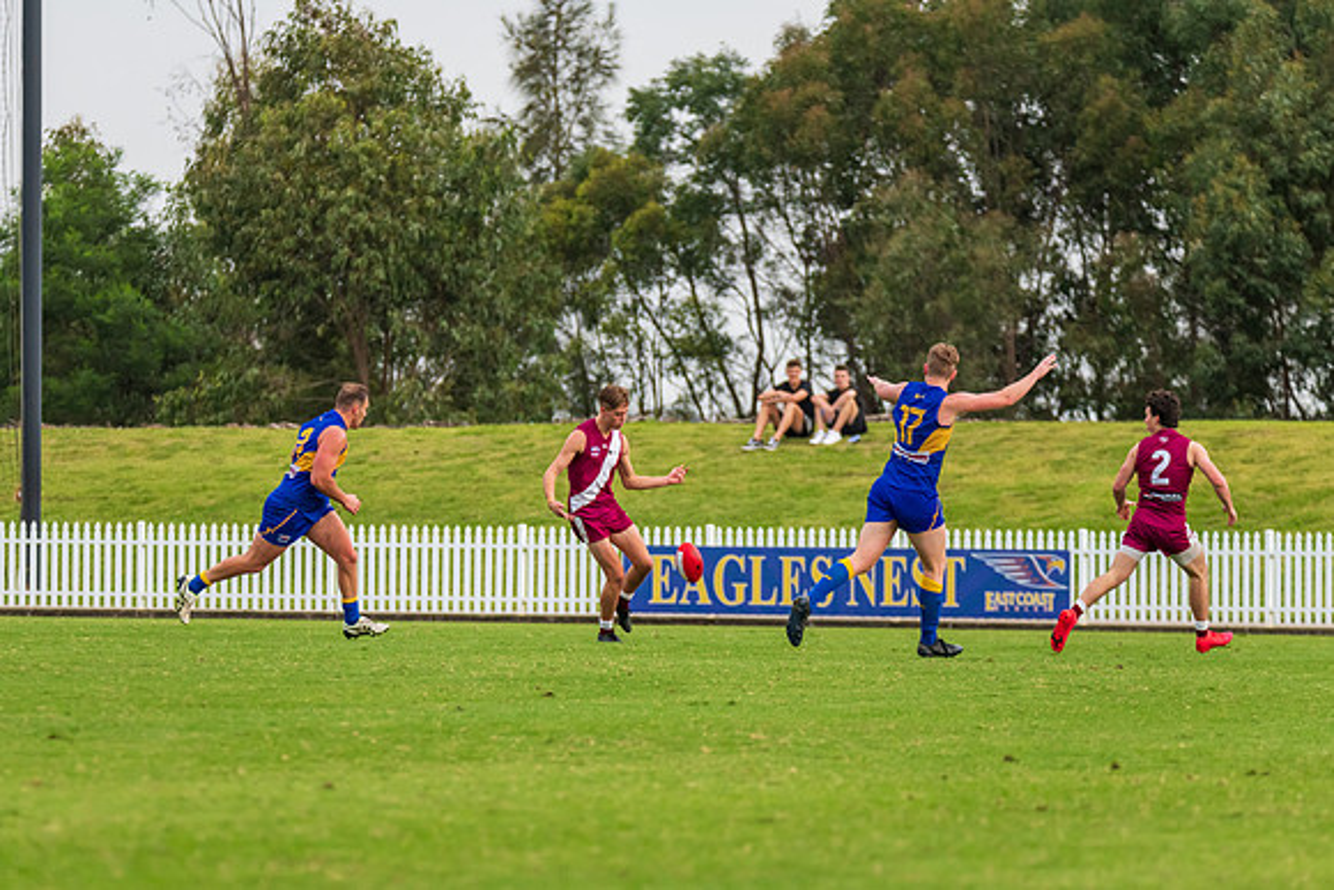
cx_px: 601
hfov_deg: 6.1
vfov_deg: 4.1
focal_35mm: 338
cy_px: 489
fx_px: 12512
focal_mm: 300
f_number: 6.3
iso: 1000
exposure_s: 1/1250
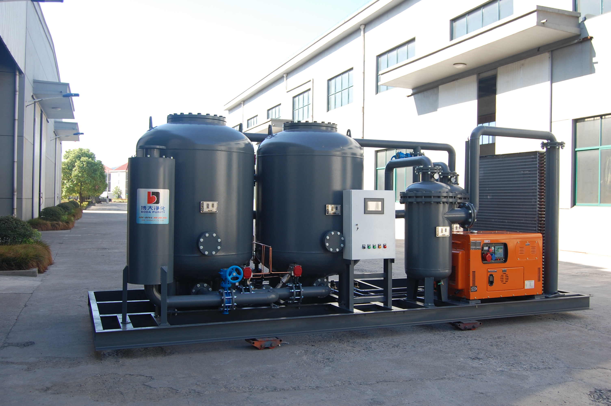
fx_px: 585
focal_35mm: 34
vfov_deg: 38.3
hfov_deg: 55.1
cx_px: 306
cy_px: 203
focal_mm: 23
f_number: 6.3
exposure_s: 1/160
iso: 200
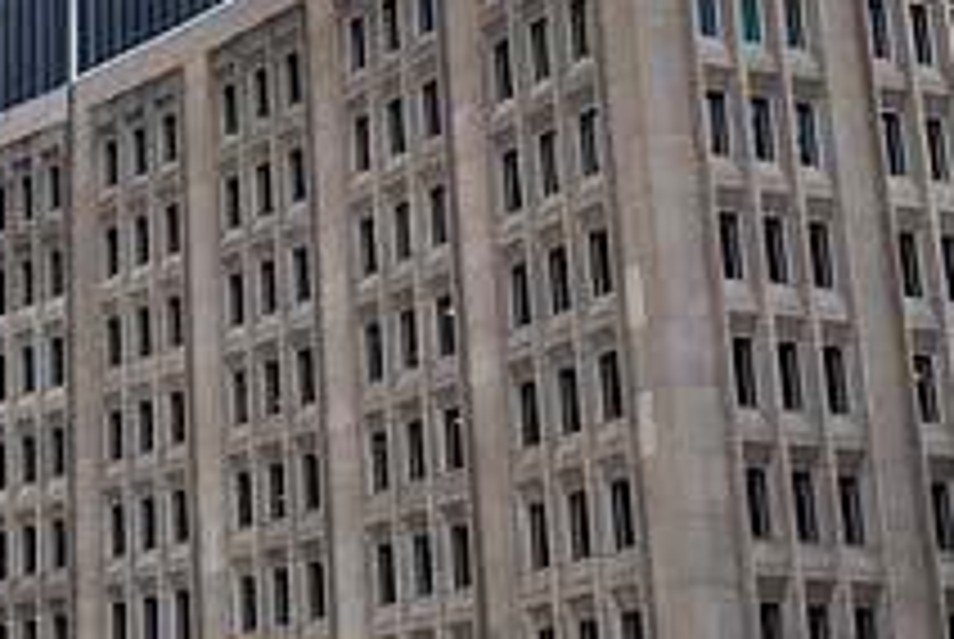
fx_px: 1911
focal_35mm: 72
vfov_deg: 18.9
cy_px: 480
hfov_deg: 25.7
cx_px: -124
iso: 72
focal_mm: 24
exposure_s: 1/160
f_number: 8
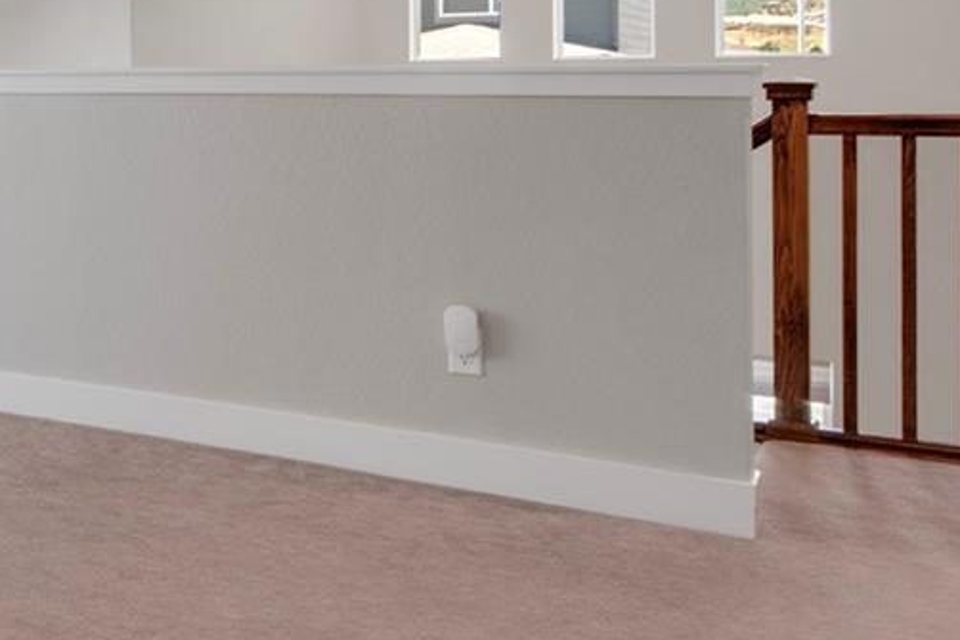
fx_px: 1360
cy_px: 89
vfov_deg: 25.8
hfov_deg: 29.5
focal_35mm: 51
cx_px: -352
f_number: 8
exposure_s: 1/60
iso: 400
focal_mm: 16
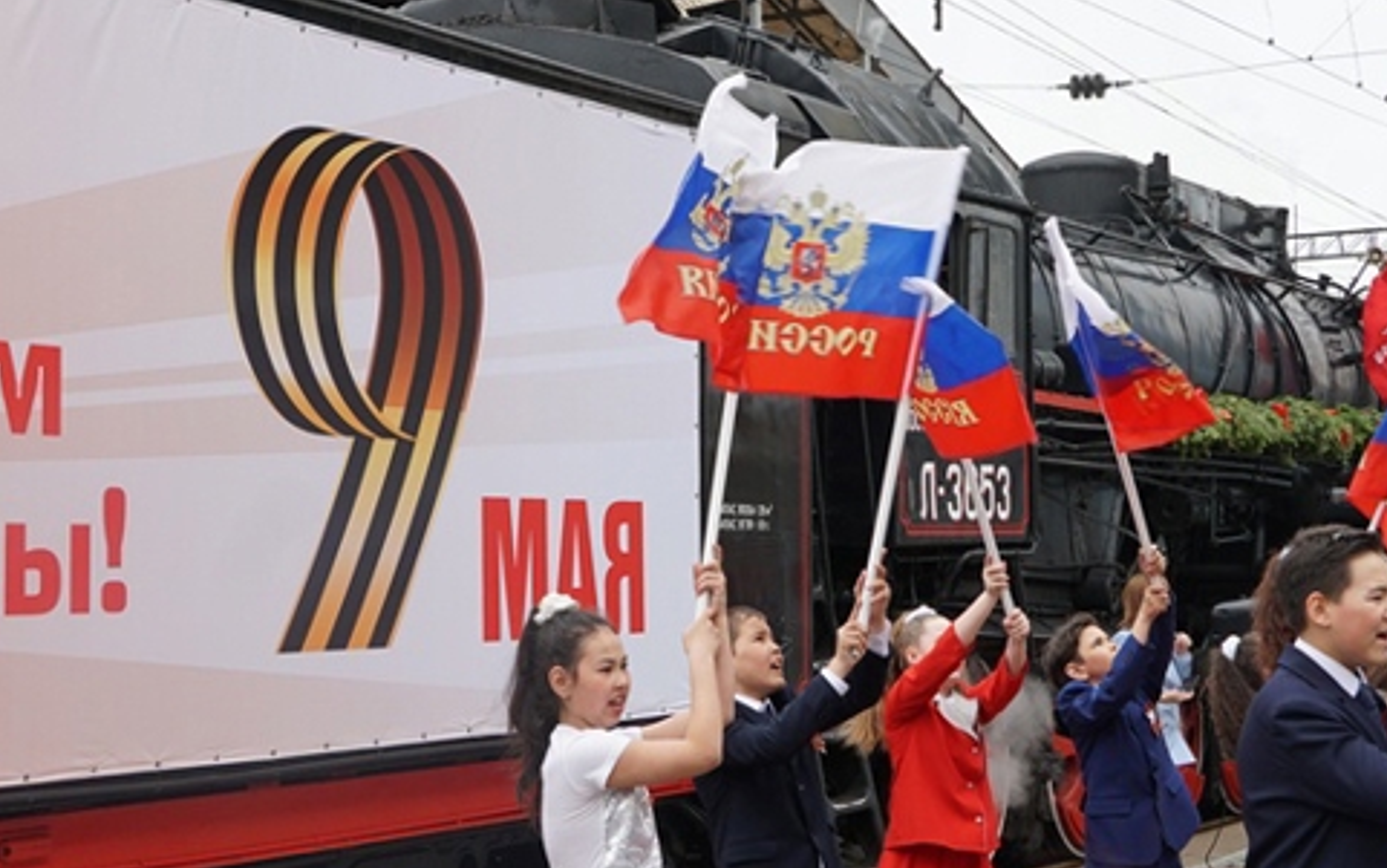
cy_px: 260
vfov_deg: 20.9
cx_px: 559
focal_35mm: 62
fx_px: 2344
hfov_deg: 32.9
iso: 125
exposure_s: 1/160
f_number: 6.3
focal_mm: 26
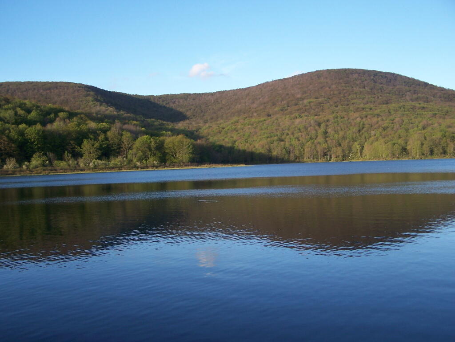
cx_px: 228
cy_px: 171
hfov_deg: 49.0
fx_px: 499
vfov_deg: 37.7
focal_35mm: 38
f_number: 2.8
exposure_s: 1/400
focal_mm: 6.3
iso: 80
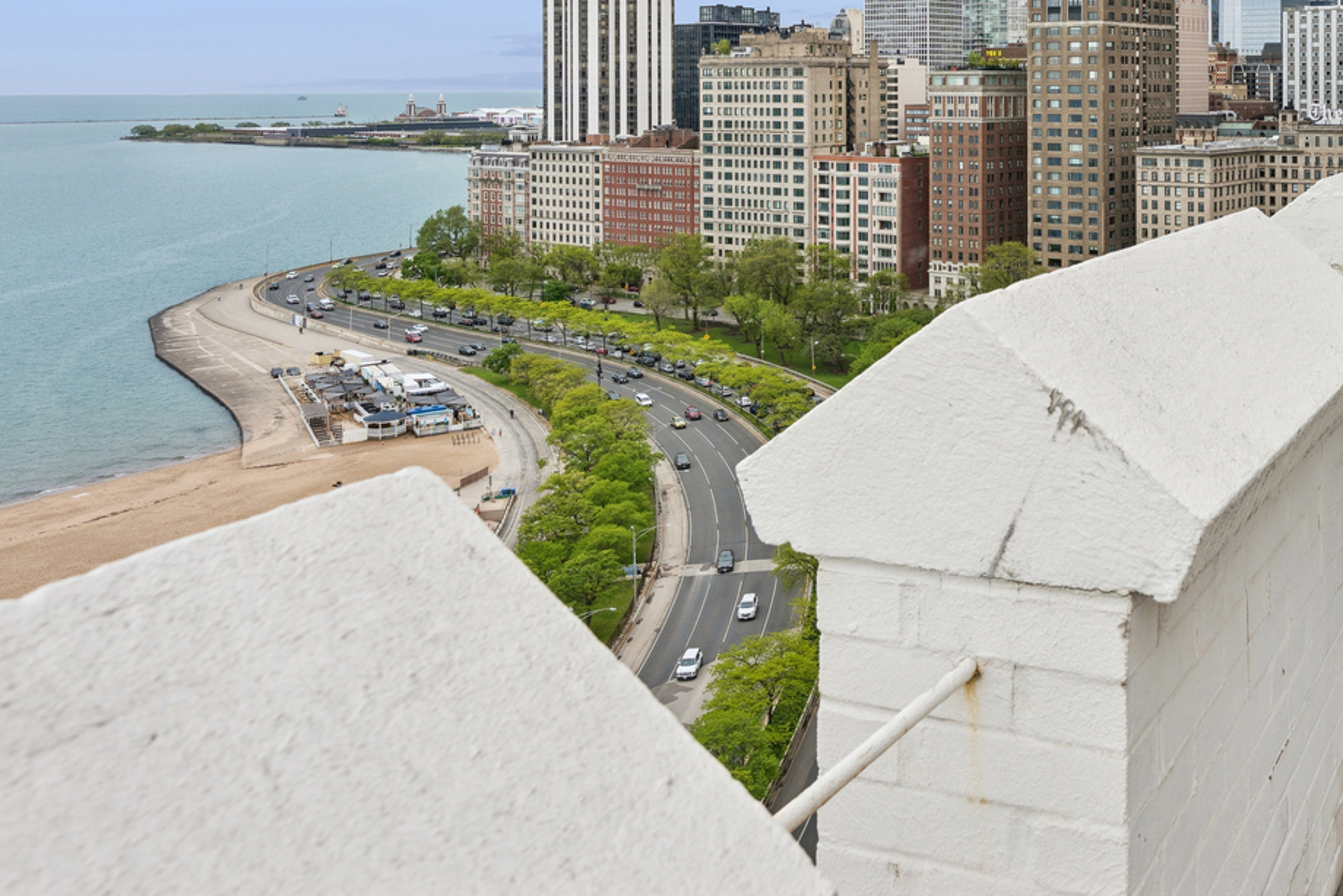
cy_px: 111
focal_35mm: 37
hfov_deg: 47.8
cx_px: 1147
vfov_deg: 34.2
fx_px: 1380
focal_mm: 21
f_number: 11
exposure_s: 1/125
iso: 200
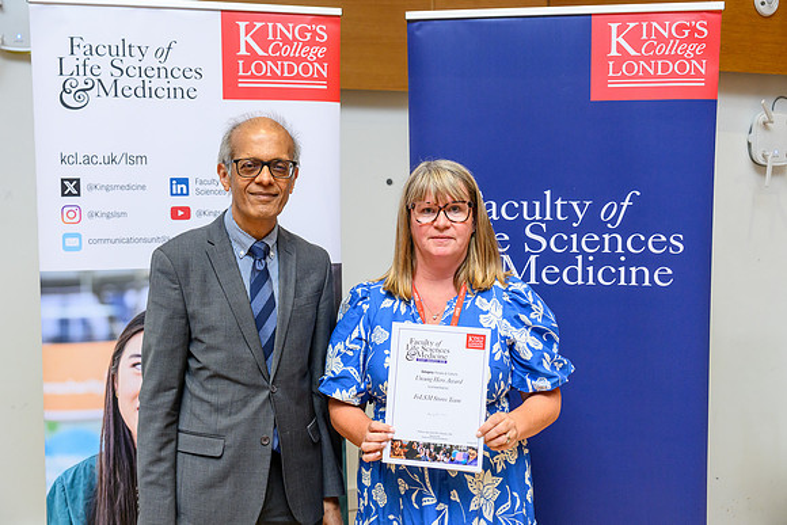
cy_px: 262
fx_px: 904
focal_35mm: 41
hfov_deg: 47.1
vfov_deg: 32.4
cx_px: 394
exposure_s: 1/200
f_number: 3.5
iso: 2500
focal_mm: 41
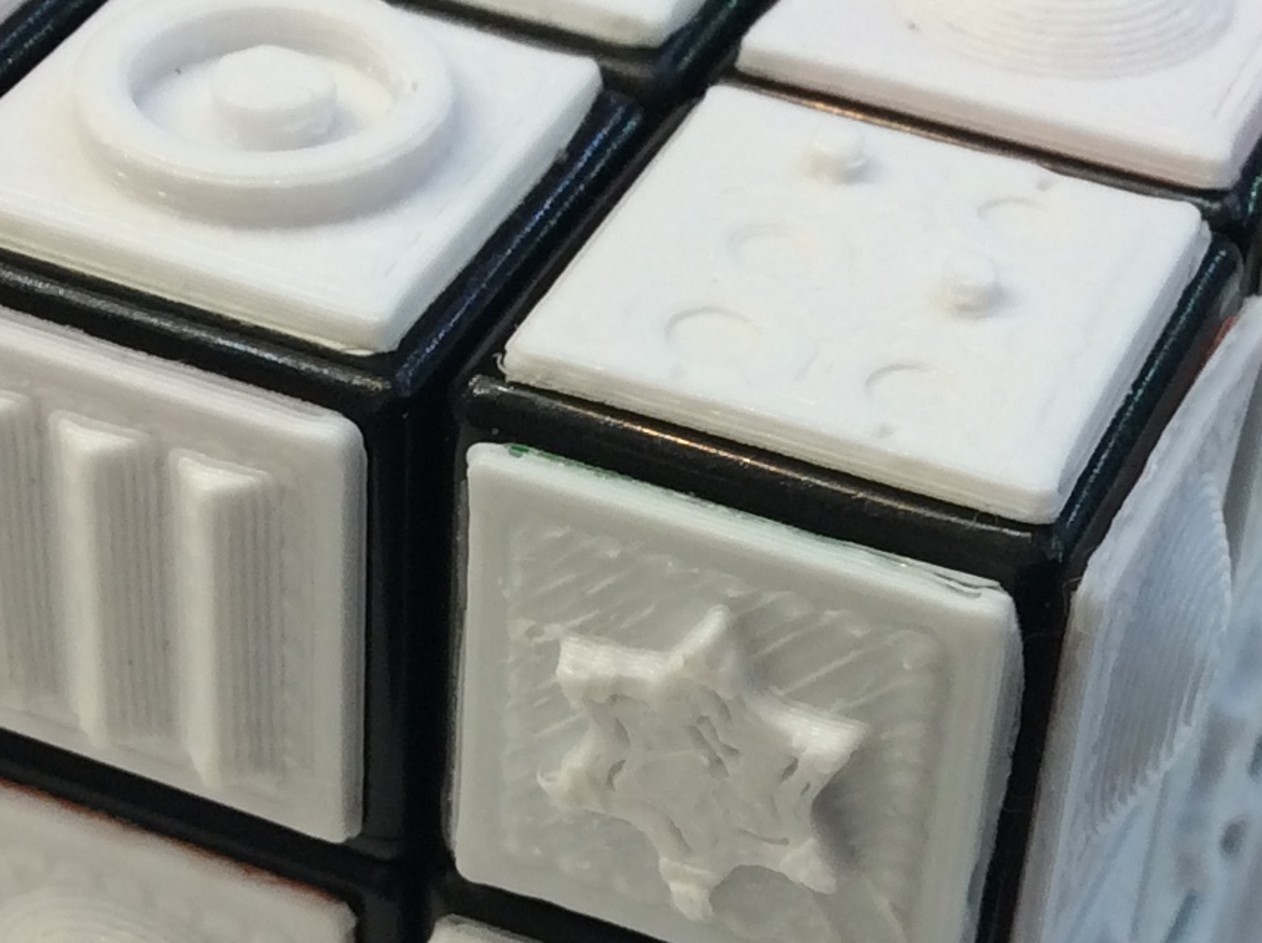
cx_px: 520
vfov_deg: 15.1
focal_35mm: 97
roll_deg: -2.7
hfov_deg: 20.2
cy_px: 705
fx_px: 3532
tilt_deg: -41.1
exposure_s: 1/24
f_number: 2.4
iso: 40
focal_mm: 3.3
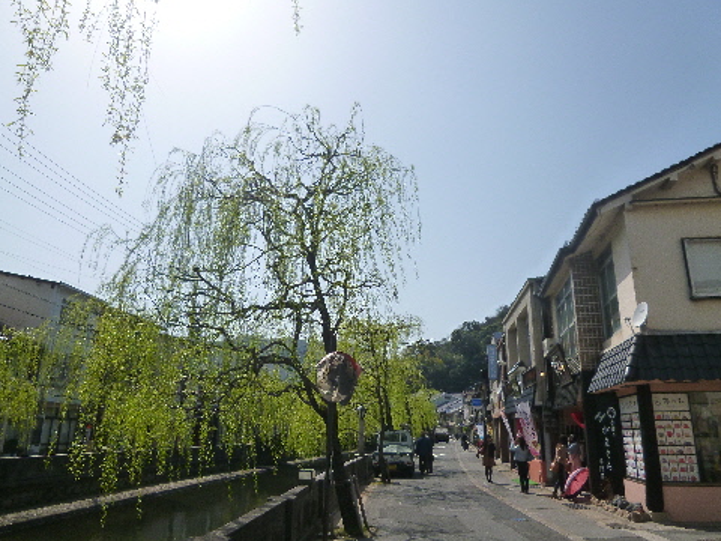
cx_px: 364
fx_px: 521
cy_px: 265
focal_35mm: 25
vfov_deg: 54.9
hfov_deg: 69.4
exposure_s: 1/320
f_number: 8
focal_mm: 4.3
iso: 160
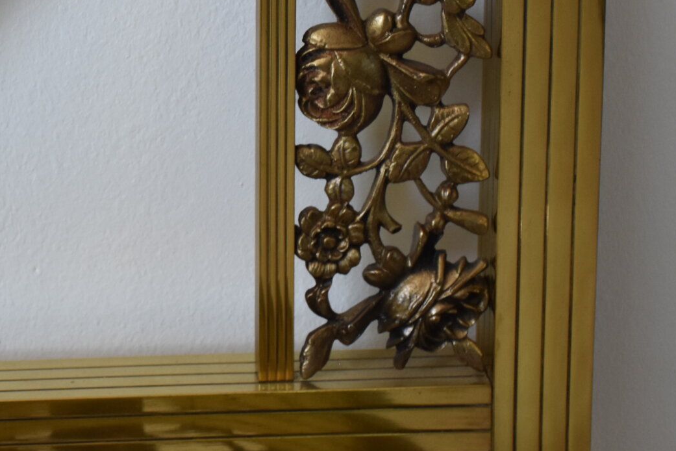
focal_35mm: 155
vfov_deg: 8.8
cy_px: -21
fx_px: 2910
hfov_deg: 13.0
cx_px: -64
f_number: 4.5
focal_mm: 42
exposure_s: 1/80
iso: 800
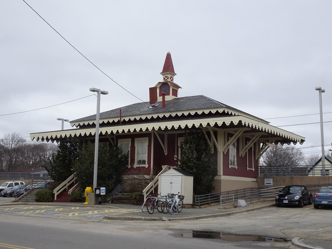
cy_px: 125
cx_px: 168
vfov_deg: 34.3
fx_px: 403
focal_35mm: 42
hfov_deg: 44.8
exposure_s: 1/400
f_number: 4.5
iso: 80
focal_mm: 7.05
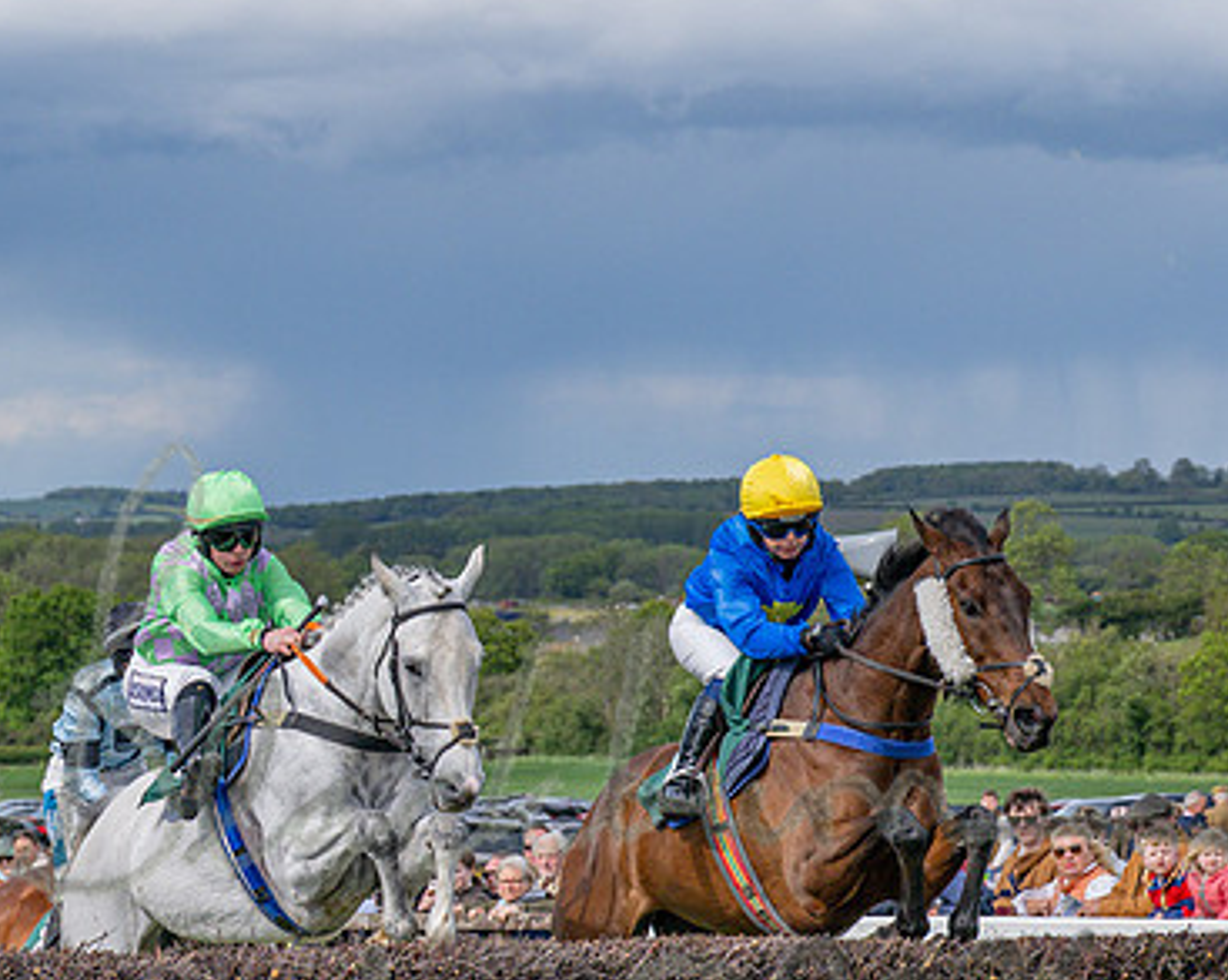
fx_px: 7009
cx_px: 130
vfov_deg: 8.0
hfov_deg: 10.0
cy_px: 629
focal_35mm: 193
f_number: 5
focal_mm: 70
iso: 400
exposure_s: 1/2500
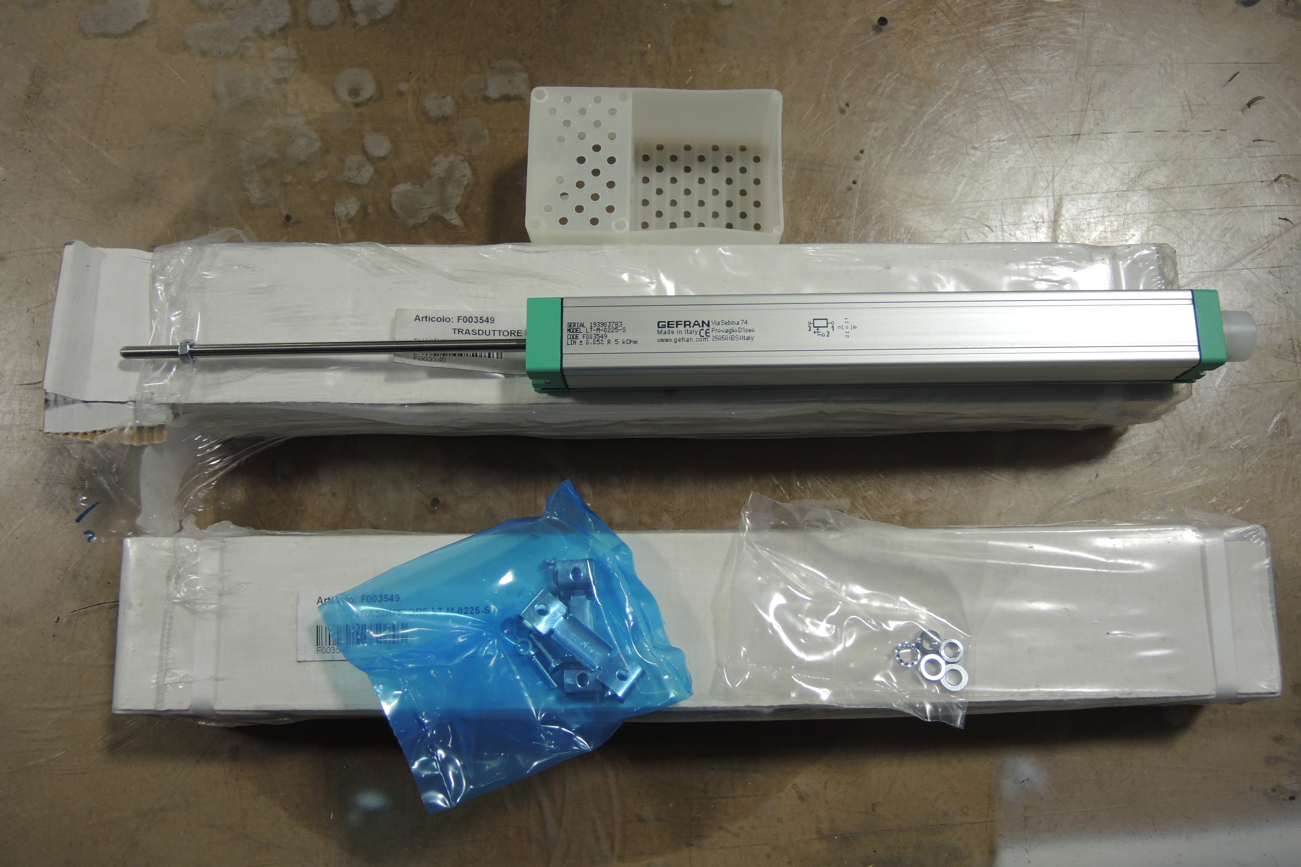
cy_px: 441
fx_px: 1084
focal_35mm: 30
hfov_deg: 61.9
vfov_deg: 43.6
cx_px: 657
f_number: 2
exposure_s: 1/30
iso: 110
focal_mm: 6
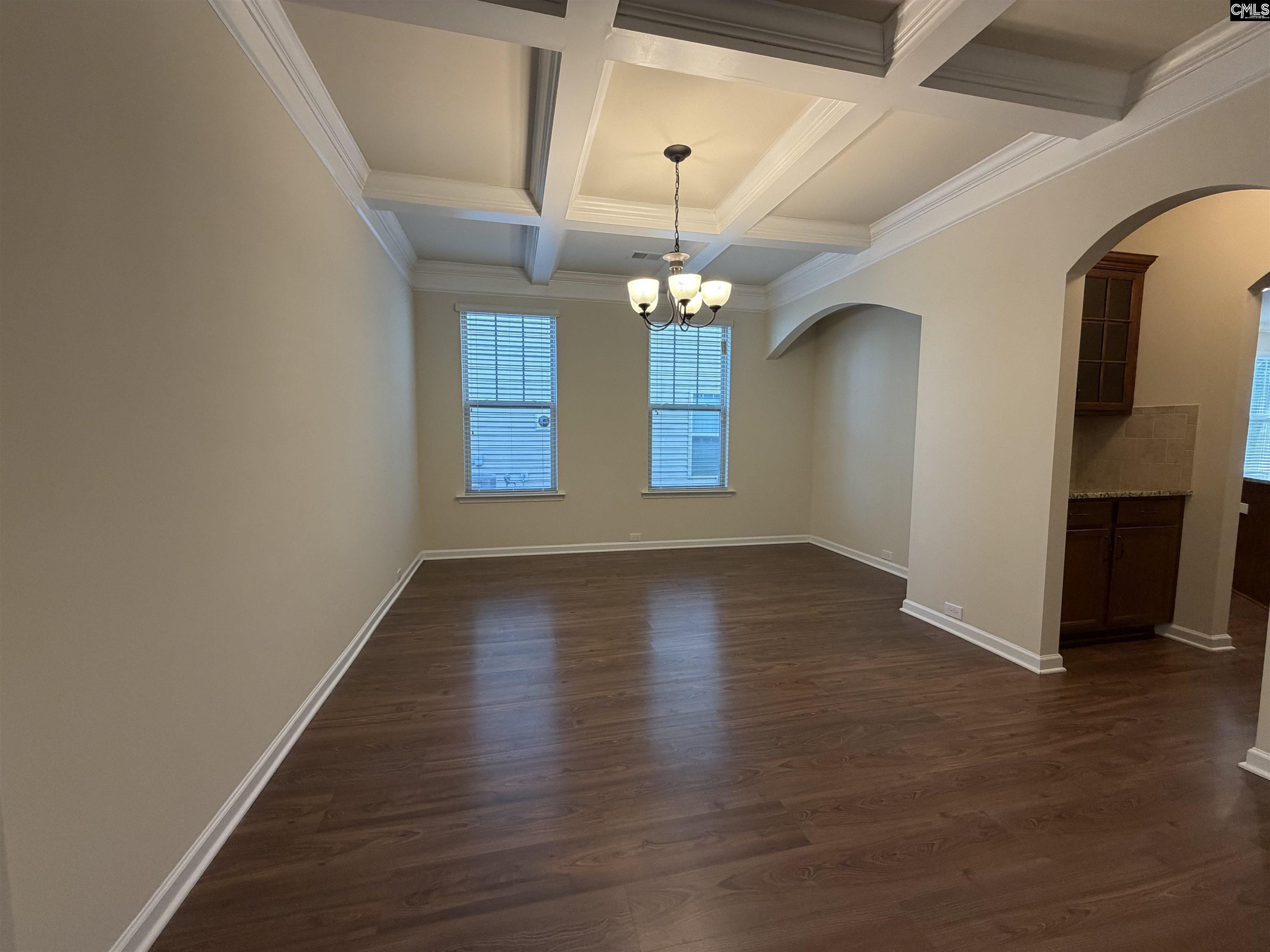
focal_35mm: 14
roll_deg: -0.7
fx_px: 514
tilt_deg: -4.7
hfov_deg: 102.1
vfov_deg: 85.7
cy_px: 476
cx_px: 635
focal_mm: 2.22
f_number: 2.2
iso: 320
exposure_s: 1/120
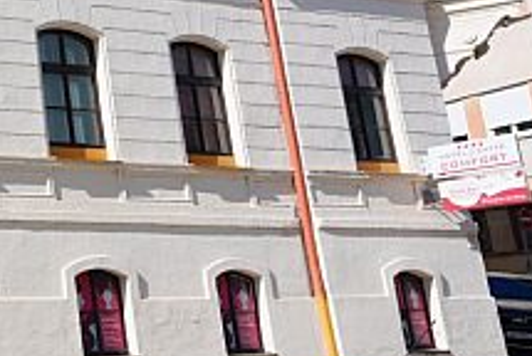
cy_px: 140
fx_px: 769
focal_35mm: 52
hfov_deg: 26.4
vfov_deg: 26.0
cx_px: -285
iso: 100
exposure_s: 1/250
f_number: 9
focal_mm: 14
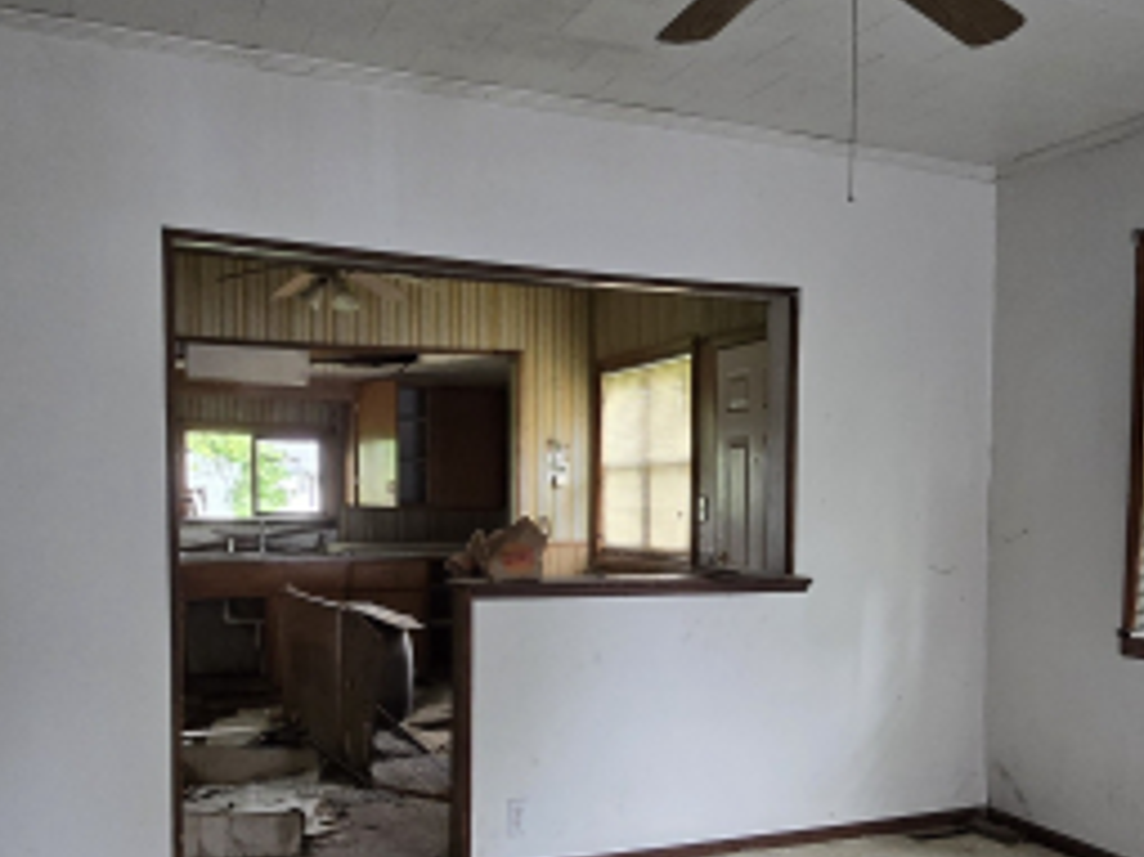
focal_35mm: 34
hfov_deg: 53.1
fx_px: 1123
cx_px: 751
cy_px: 588
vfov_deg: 41.1
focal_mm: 2.2
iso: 500
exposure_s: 1/60
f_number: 2.2
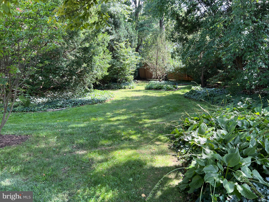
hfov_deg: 67.3
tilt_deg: -11.8
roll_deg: +3.2
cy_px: 101
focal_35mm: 26
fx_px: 202
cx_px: 134
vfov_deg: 53.1
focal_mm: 5.7
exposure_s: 1/215
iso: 50
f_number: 1.5
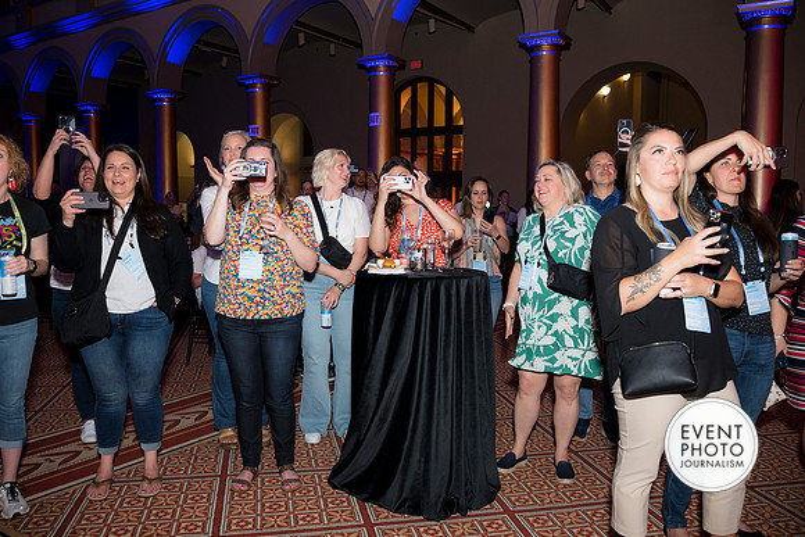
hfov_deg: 65.3
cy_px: 268
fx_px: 629
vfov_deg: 46.3
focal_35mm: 28
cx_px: 402
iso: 800
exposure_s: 1/100
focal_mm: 28
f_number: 4
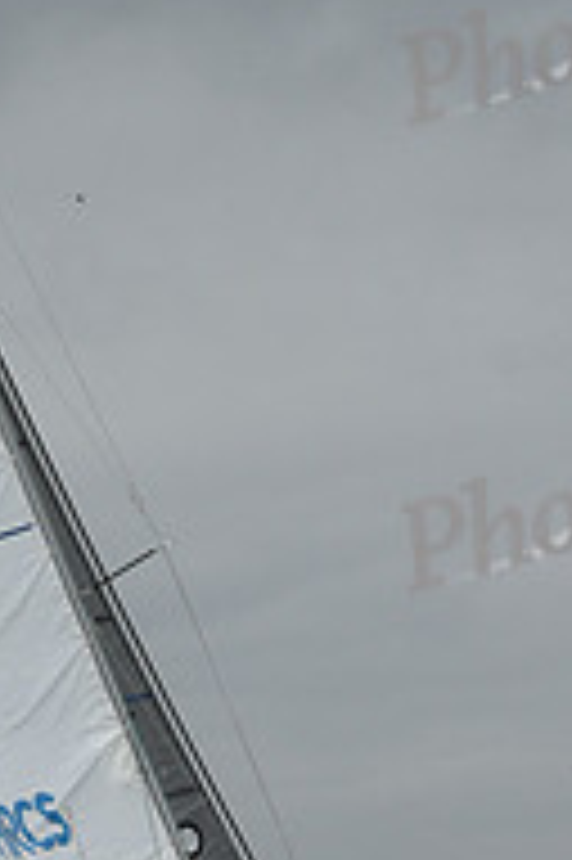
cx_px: 169
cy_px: 306
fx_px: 5085
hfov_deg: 6.4
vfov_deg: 9.7
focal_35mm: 213
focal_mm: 70
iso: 400
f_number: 8
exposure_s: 1/800
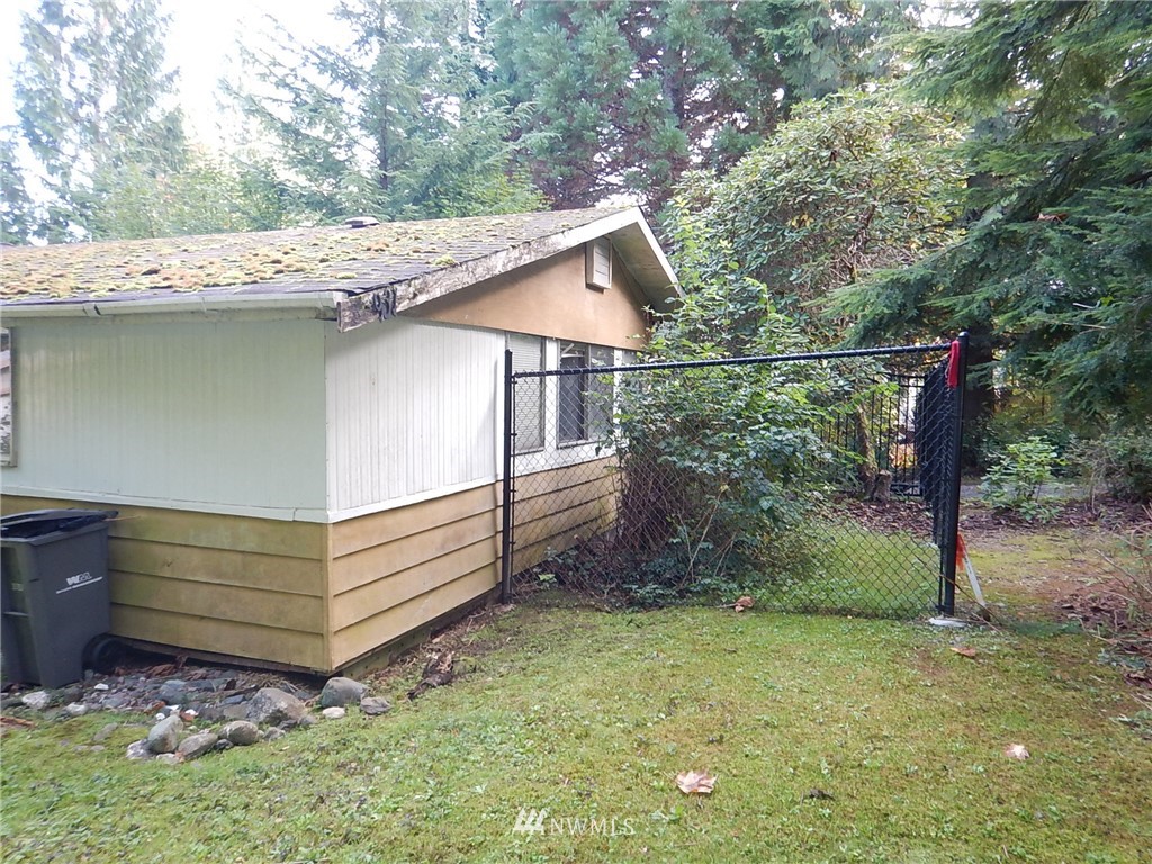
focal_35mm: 24
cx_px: 576
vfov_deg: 56.8
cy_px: 432
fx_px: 799
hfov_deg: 71.6
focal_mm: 4.3
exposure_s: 1/30
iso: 160
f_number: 2.8
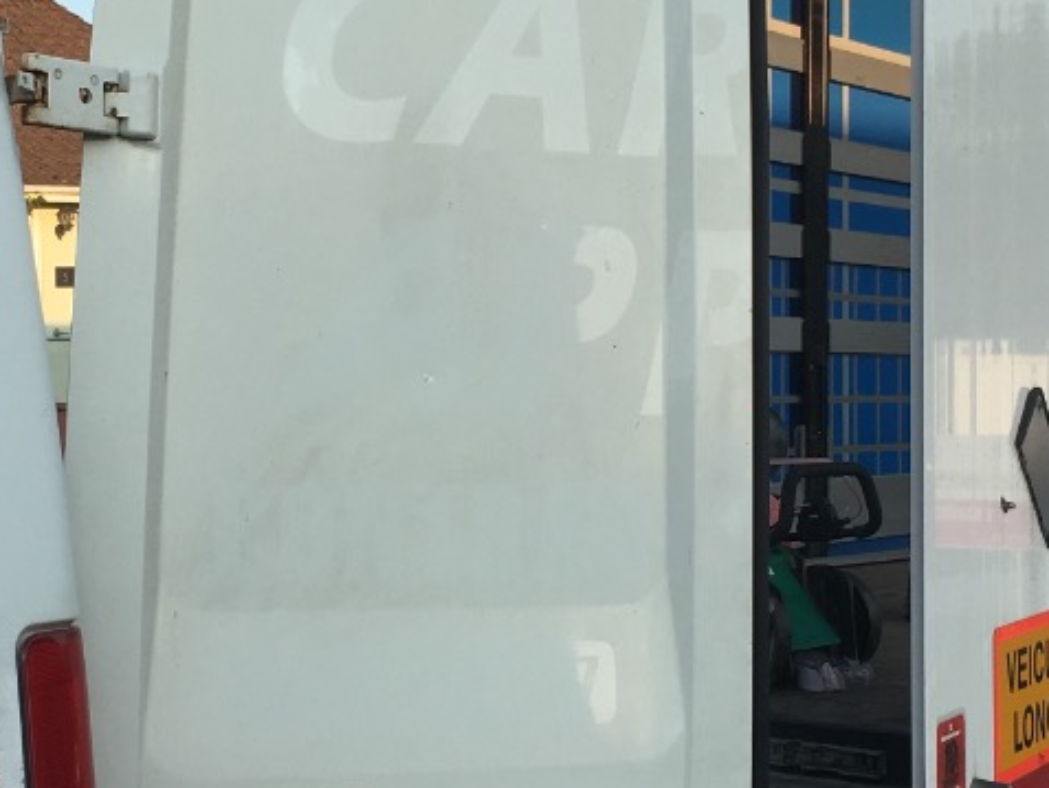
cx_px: 411
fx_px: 2213
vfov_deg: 20.2
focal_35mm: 73
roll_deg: +1.3
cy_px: 324
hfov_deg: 26.6
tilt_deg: -0.4
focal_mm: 4.15
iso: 25
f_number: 2.2
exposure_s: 1/460
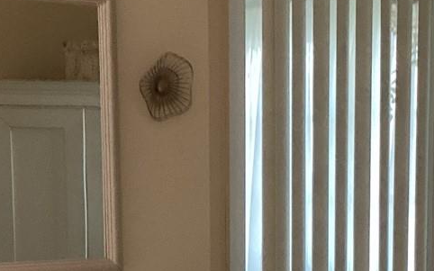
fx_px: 1289
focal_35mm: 109
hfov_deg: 19.1
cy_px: 397
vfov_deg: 11.5
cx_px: 254
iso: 250
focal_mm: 3.3
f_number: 2.4
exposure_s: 1/50
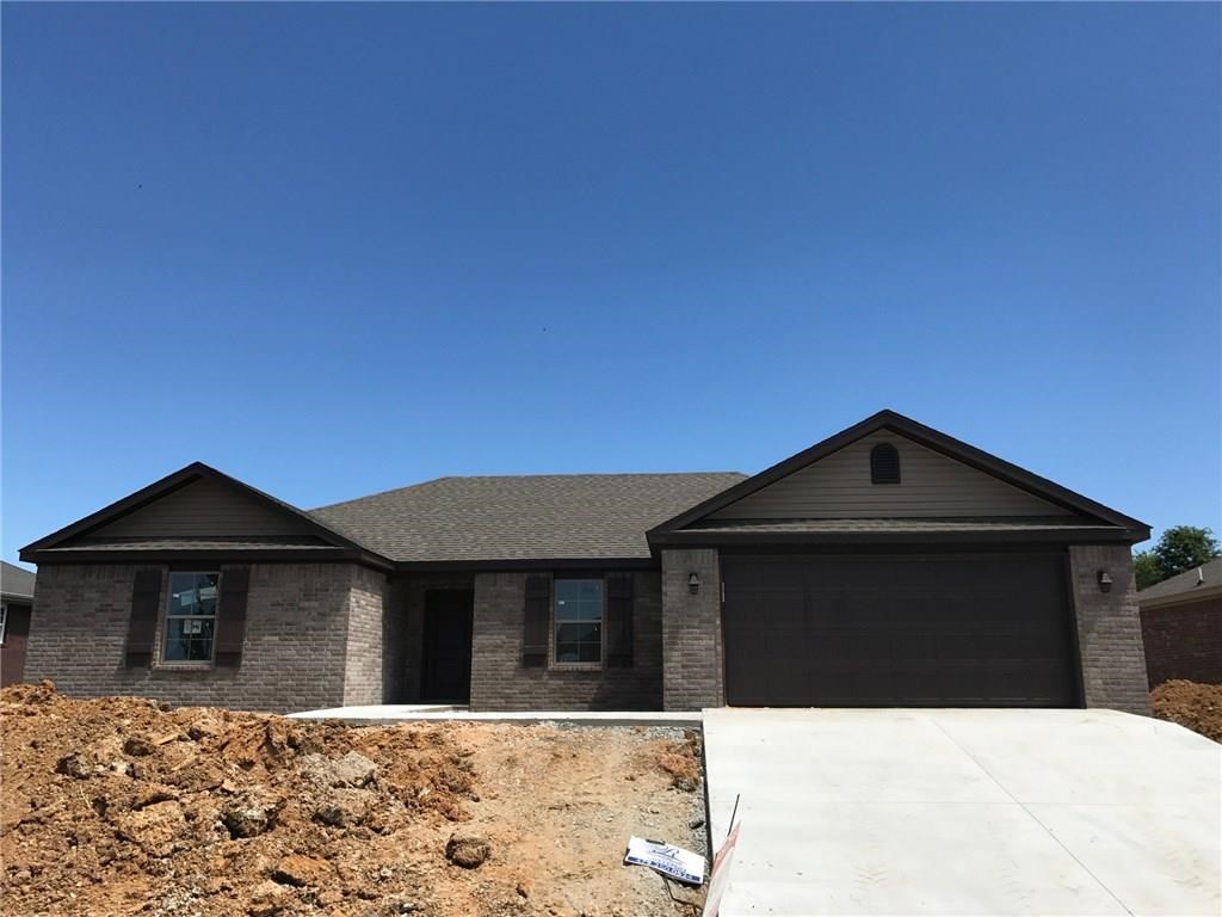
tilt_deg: +13.1
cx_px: 611
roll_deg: +1.2
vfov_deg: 49.7
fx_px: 988
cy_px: 458
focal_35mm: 28
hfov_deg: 63.4
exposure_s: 1/2660
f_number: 1.8
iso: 20
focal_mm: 3.99
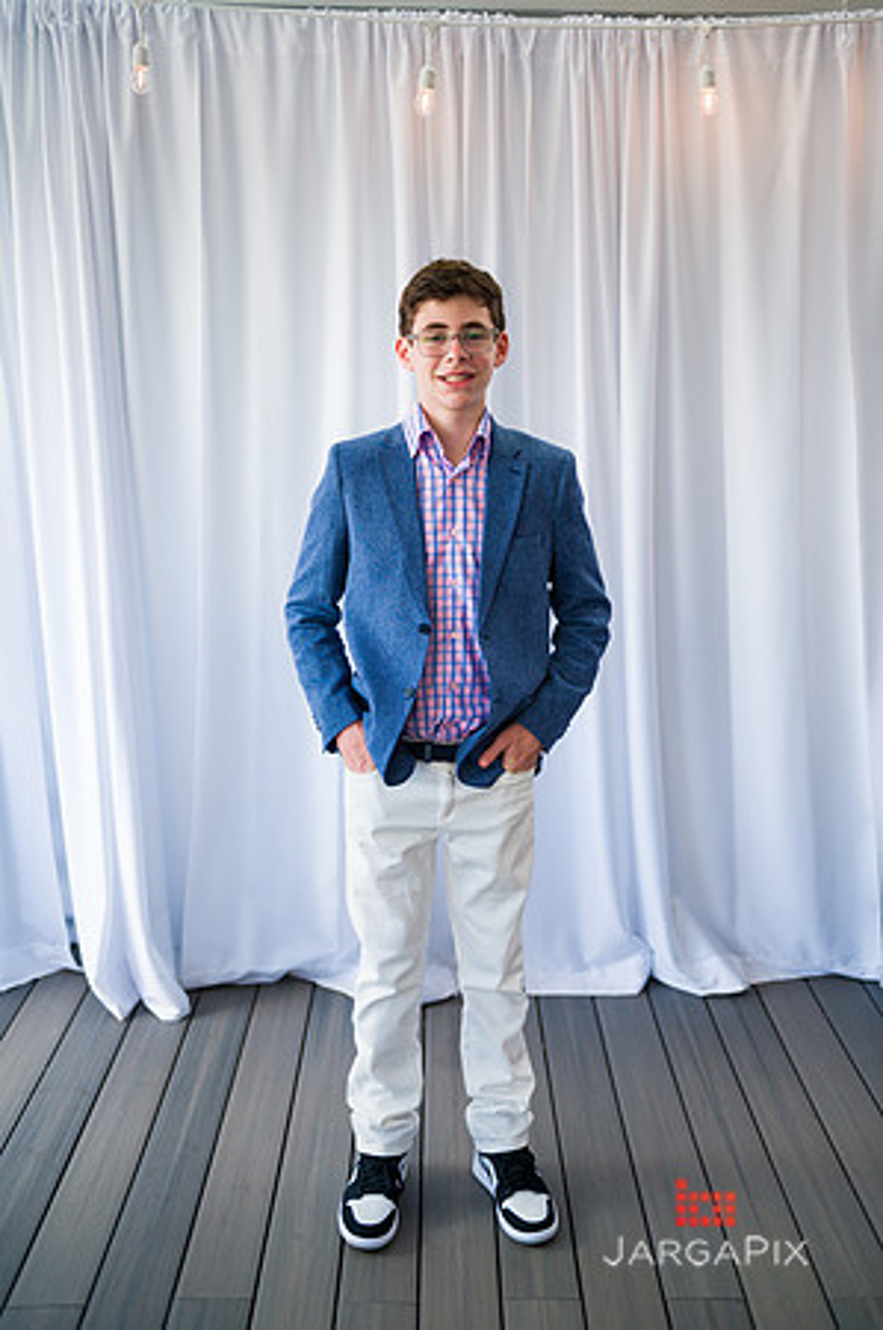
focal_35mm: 38
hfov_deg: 35.0
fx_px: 1401
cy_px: 665
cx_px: 442
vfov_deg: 50.7
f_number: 3.2
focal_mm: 38
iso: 400
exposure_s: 1/500
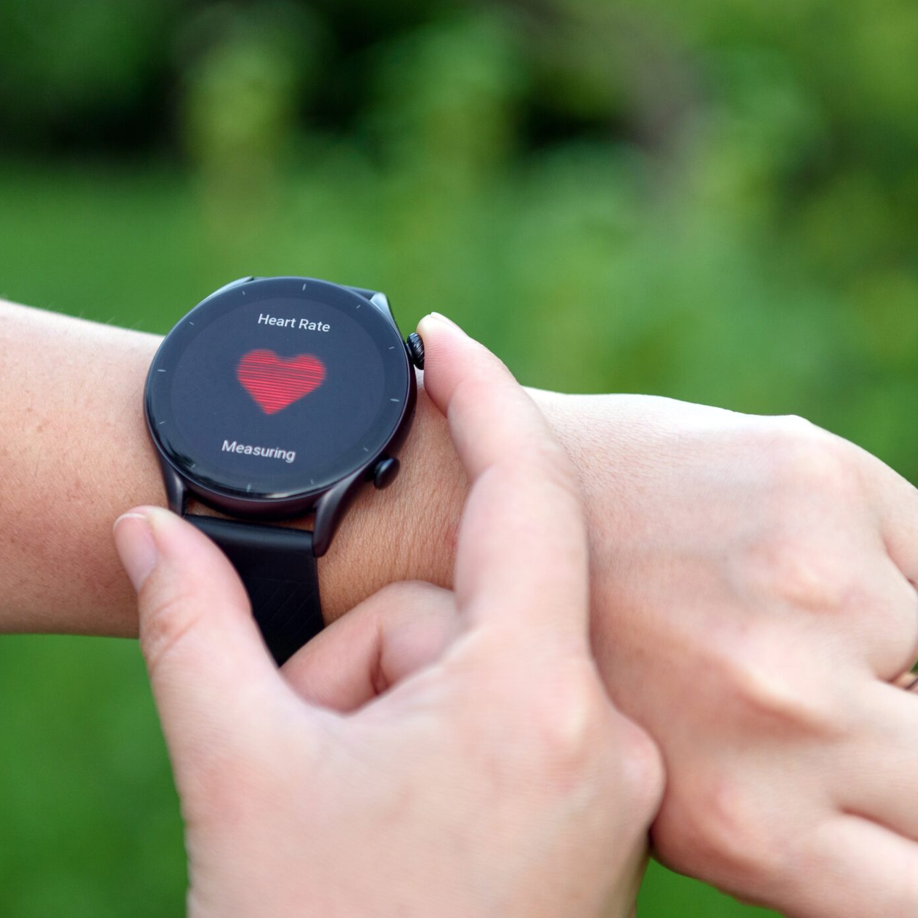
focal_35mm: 88
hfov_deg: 19.7
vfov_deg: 19.7
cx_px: 386
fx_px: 2640
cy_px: 399
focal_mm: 56
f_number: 3.2
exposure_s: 1/500
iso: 400
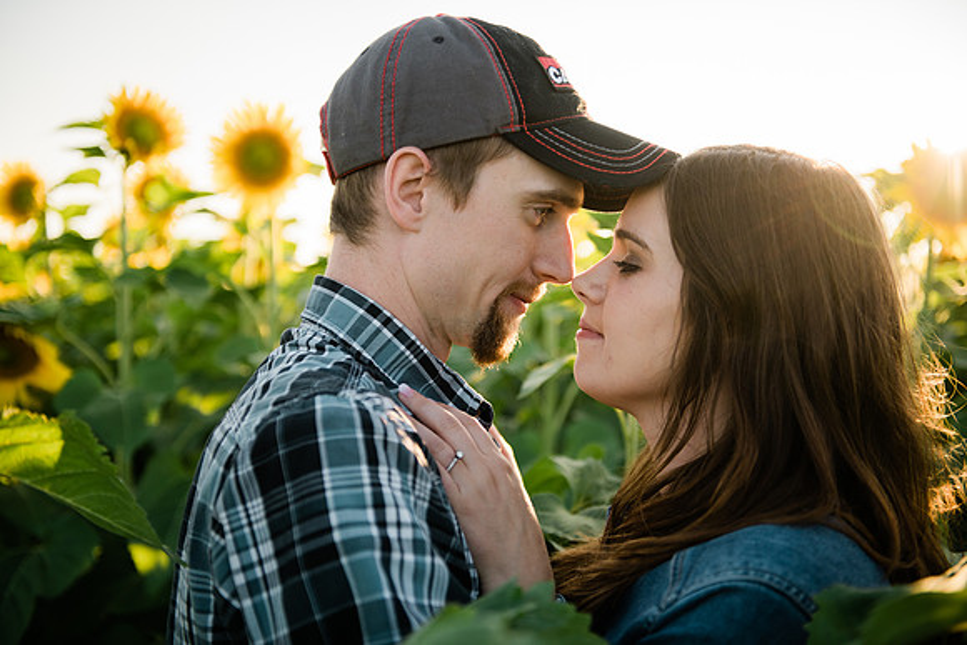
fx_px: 1290
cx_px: 484
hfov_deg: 41.1
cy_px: 322
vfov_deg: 28.1
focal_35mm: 48
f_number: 2.8
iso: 200
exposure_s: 1/1000
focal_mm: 48
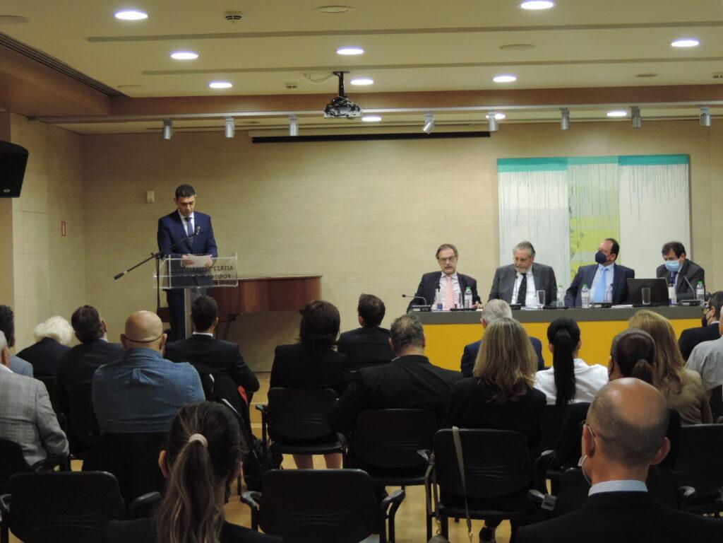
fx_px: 1462
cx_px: 362
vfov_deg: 21.0
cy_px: 272
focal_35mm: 70
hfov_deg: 27.8
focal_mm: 12.4
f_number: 3.9
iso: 500
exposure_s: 1/15
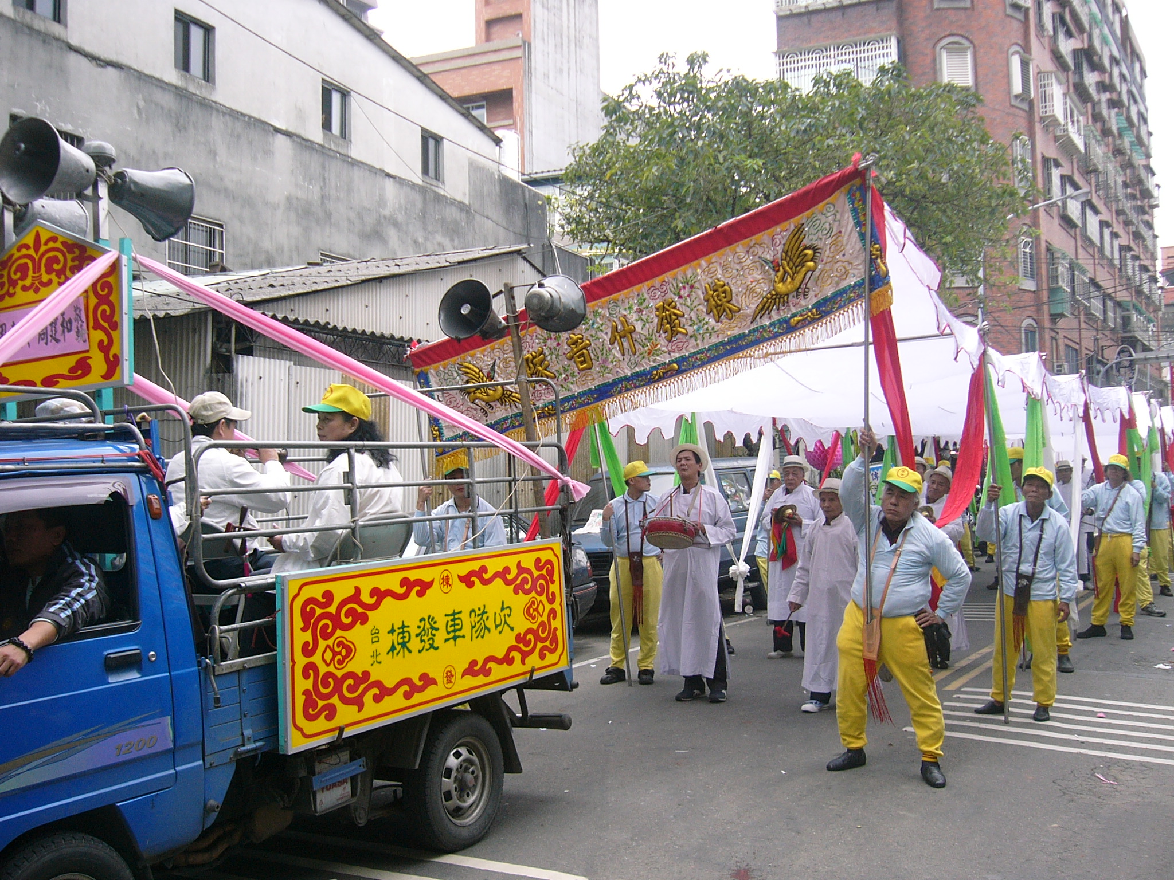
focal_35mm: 35
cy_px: 440
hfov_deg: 52.6
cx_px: 587
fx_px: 1187
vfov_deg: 40.7
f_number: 2.8
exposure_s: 1/200
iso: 50
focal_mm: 5.8
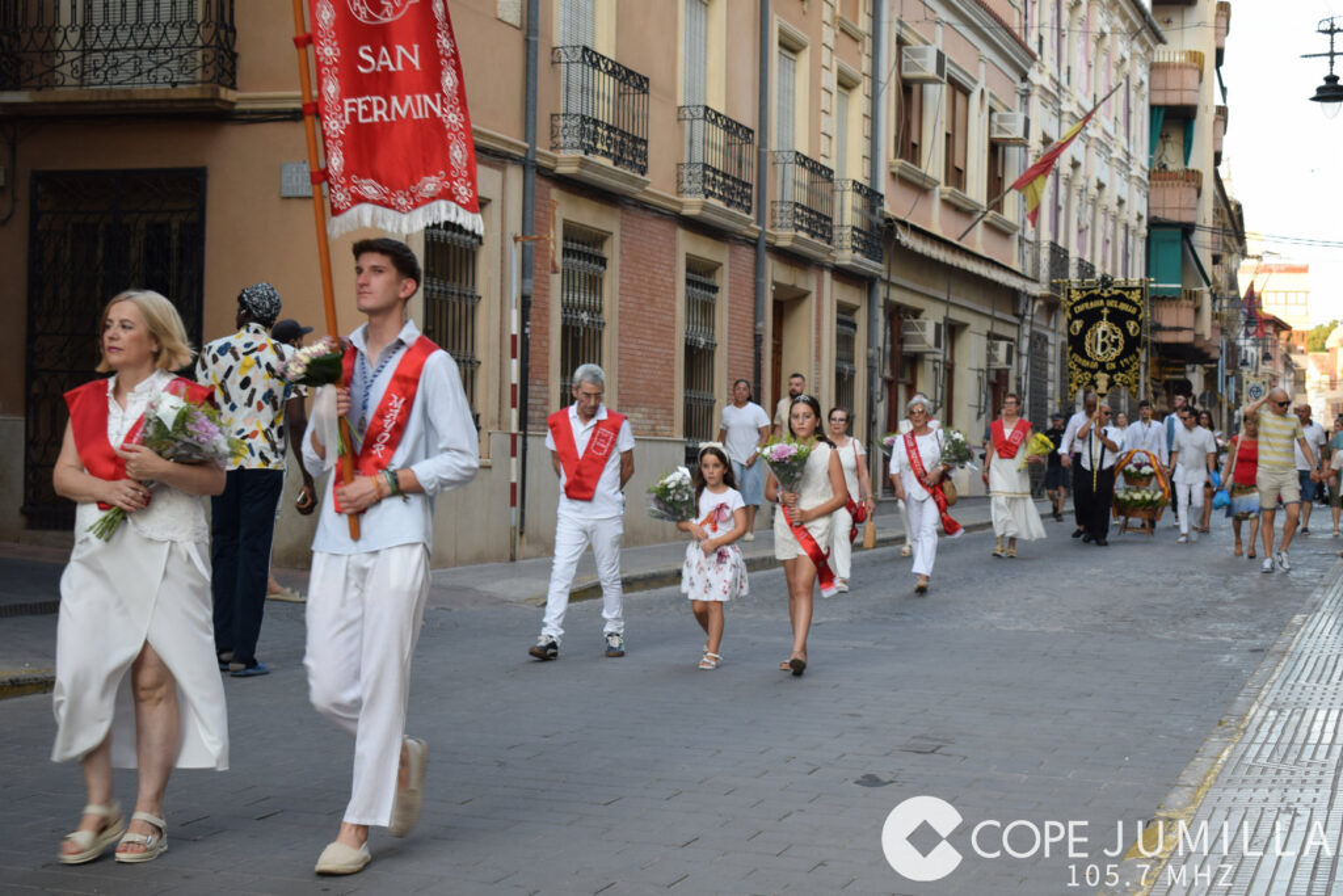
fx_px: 2238
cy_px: 448
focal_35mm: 60
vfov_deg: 22.6
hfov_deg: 33.4
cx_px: 672
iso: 400
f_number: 5
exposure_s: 1/80
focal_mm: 40
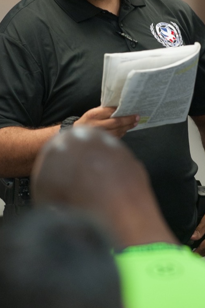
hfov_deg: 4.0
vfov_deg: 6.0
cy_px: 47
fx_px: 2932
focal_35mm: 343
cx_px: 148
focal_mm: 180
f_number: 3.5
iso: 2000
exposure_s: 1/160
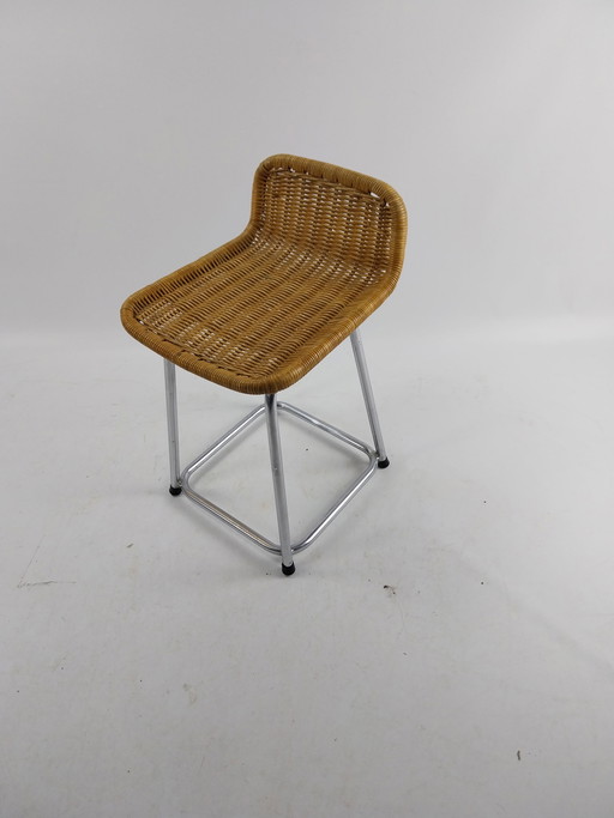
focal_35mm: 26
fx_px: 615
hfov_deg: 53.0
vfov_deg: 67.3
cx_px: 307
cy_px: 409
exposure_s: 1/50
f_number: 1.8
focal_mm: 4
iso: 50
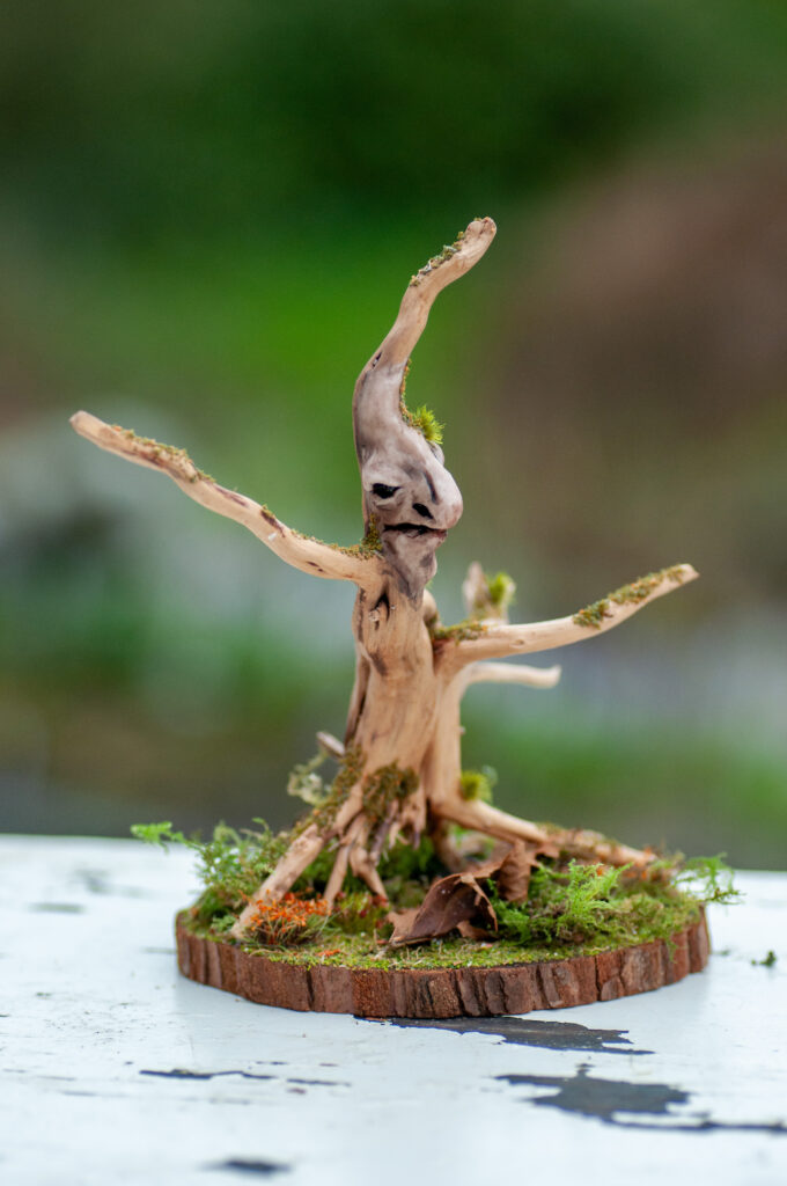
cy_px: 593
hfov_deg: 10.1
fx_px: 4439
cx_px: 394
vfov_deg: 15.2
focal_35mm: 135
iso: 500
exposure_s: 1/400
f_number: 4.5
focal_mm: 90
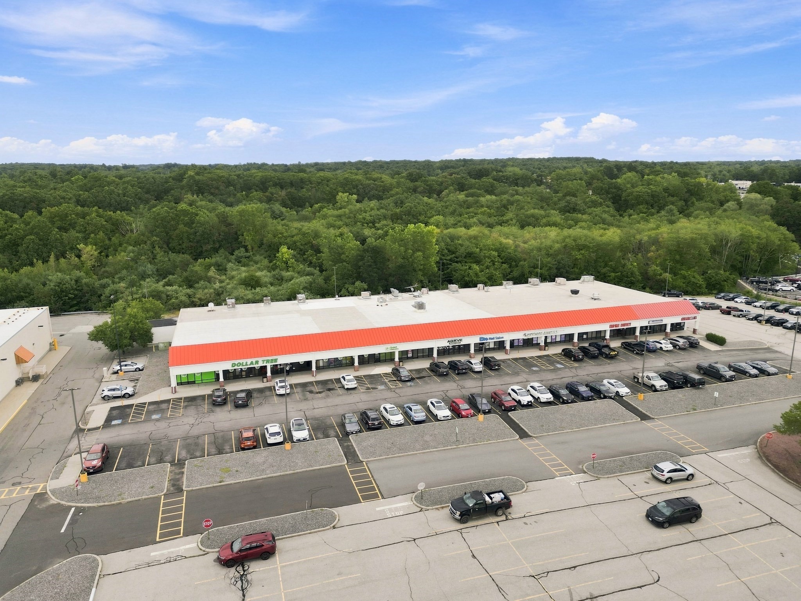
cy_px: 300
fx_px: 555
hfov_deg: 71.6
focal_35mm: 24
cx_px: 400
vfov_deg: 56.8
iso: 100
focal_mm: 6.7
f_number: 1.7
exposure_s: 1/2500
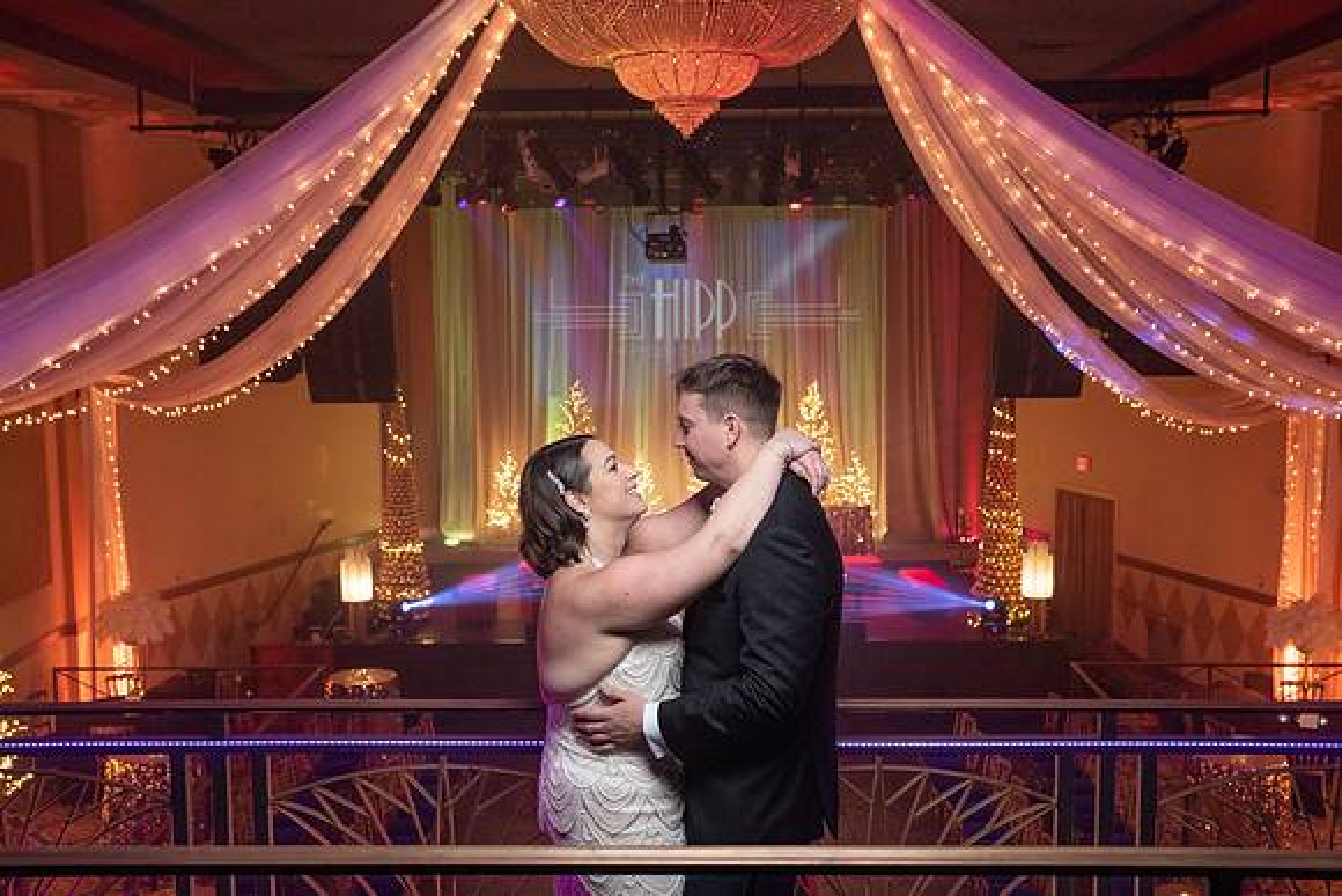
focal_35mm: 41
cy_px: 485
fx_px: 1546
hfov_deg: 46.9
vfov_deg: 32.3
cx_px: 654
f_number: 5.6
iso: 4000
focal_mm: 38
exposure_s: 1/100
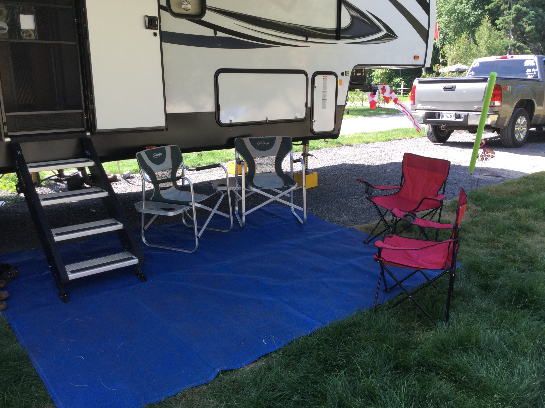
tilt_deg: -16.9
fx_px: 488
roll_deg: +0.7
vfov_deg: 45.4
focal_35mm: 31
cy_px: 204
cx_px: 272
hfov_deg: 58.4
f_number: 2.4
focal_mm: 3.3
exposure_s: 1/168
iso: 25
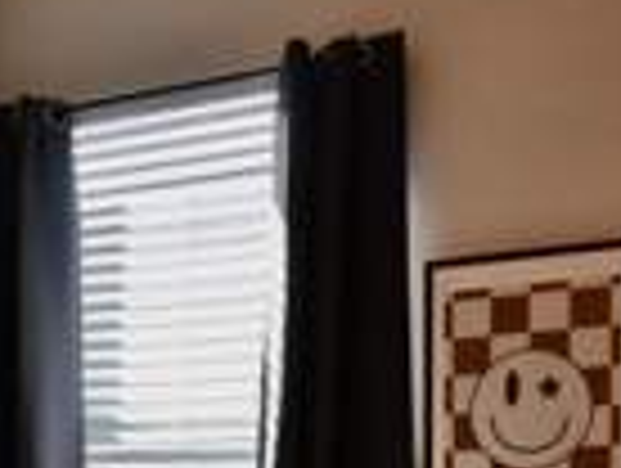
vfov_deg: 19.6
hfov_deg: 26.5
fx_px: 1258
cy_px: 583
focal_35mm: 70
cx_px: 27
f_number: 6.3
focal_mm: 14
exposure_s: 1/160
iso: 800
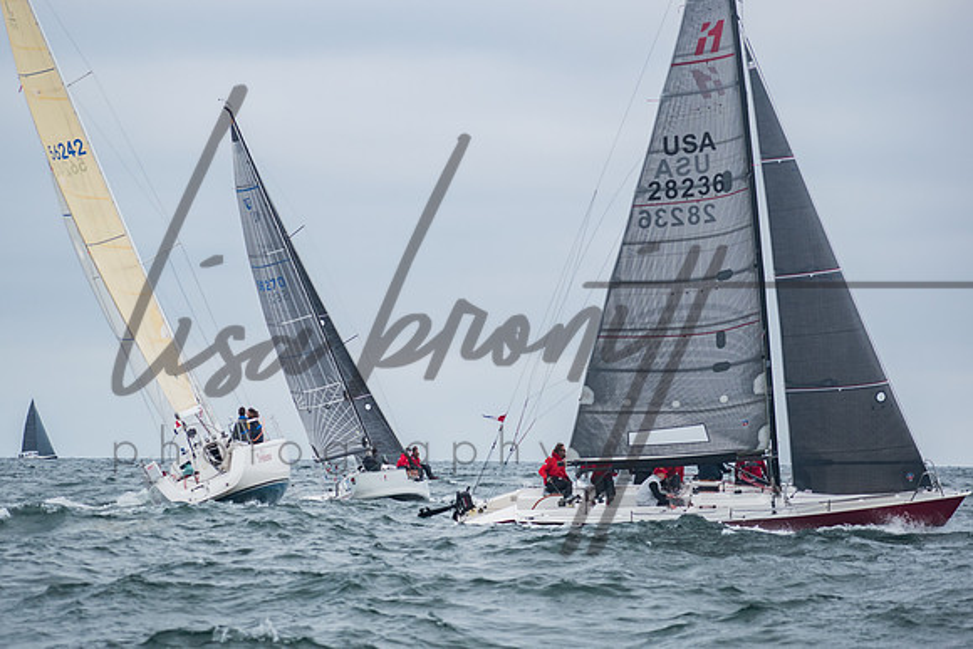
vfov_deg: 7.9
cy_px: 327
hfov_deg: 11.8
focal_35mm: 174
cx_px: 458
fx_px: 4699
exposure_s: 1/500
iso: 400
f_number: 5.6
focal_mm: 105
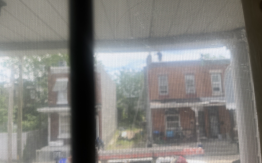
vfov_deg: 44.5
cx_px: 131
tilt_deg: +6.9
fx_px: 200
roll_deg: +1.9
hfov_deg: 66.5
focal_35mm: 28
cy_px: 77
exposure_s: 1/532
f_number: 1.6
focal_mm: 5.1
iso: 50
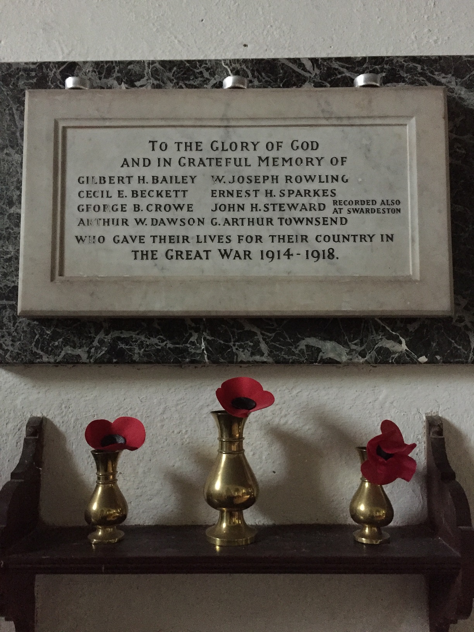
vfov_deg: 61.7
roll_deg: +0.2
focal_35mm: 29
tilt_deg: +5.7
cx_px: 237
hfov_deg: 48.2
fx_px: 529
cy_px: 316
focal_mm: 4.15
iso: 800
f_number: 2.2
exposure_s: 1/17
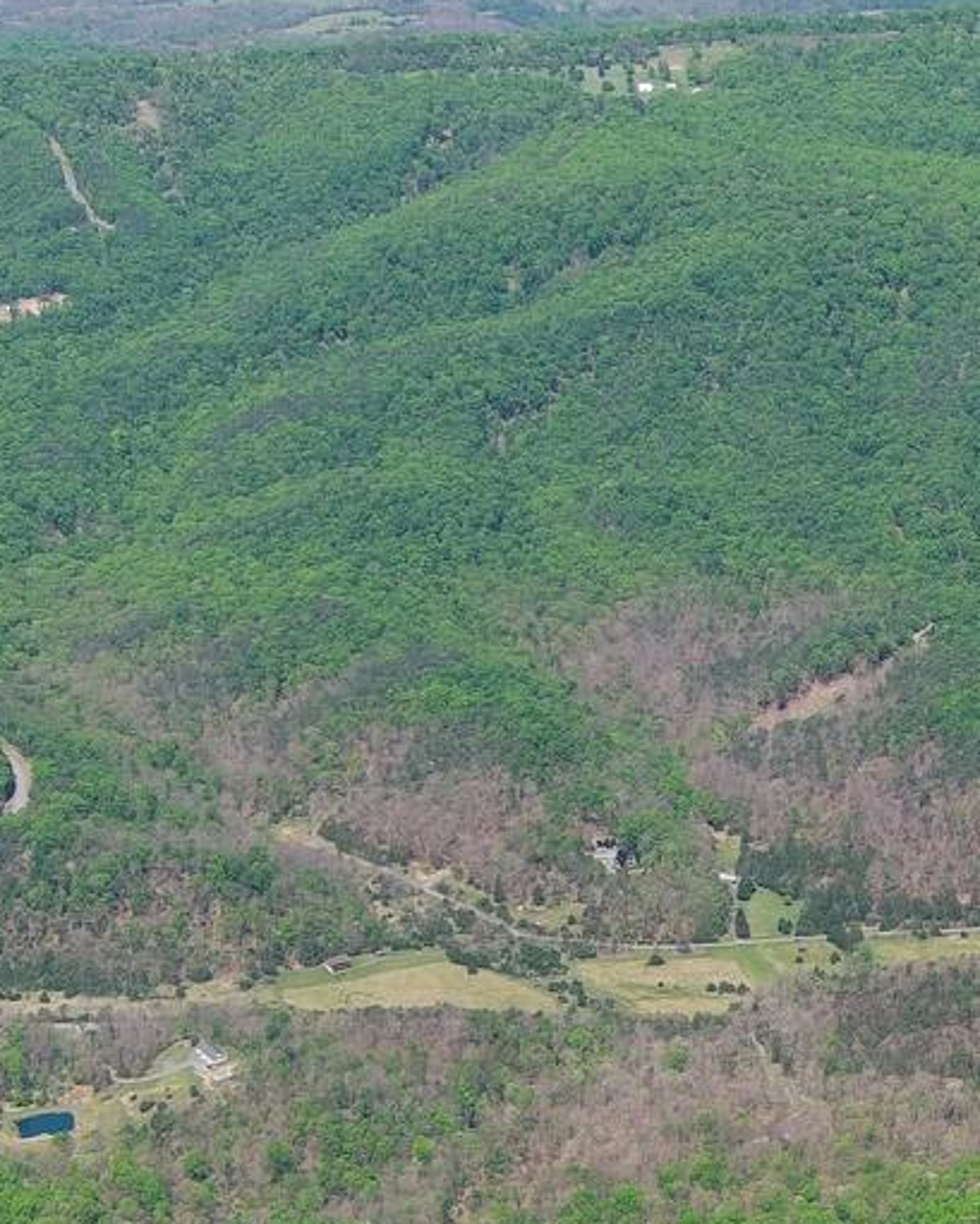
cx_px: 1402
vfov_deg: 17.6
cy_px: 804
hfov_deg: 13.4
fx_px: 3951
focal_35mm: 109
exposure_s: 1/965
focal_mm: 10.57
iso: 100
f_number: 2.8
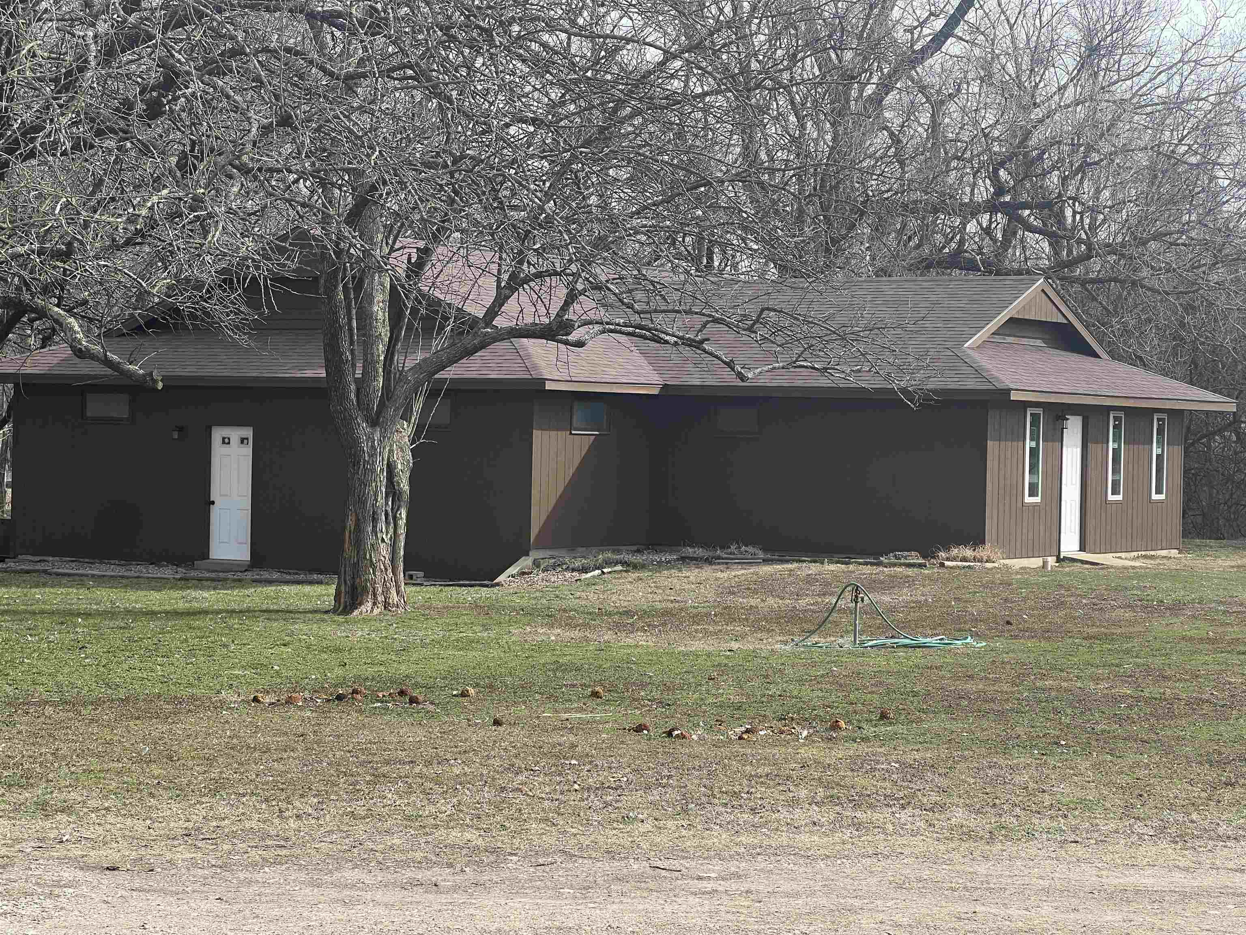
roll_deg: -1.3
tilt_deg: -1.1
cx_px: 623
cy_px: 468
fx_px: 2772
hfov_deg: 25.3
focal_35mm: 77
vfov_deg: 19.1
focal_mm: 9
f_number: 2.8
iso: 32
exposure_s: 1/348
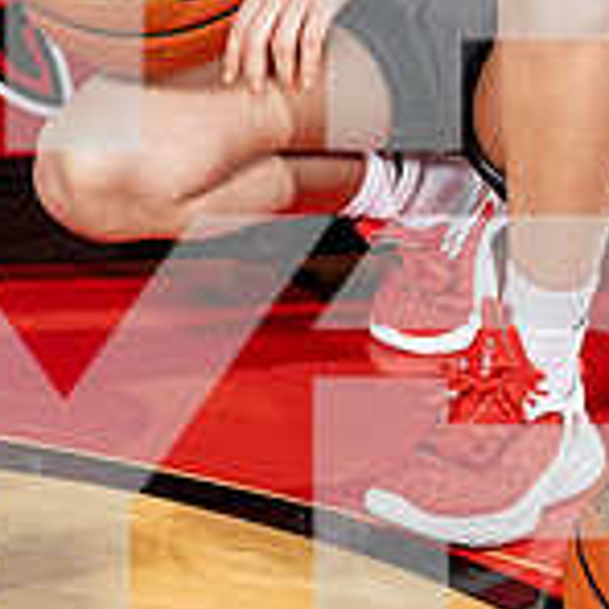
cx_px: 124
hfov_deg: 11.6
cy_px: -22
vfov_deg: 11.5
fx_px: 2986
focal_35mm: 150
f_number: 5.6
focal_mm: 40
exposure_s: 1/250
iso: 400
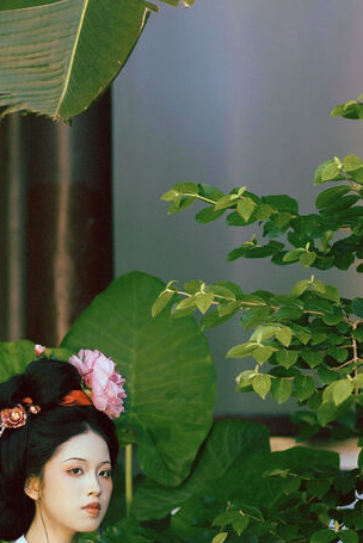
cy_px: 427
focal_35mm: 336
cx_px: 42
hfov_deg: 4.1
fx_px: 5074
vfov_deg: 6.1
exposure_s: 1/500
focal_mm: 85
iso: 125
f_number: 2
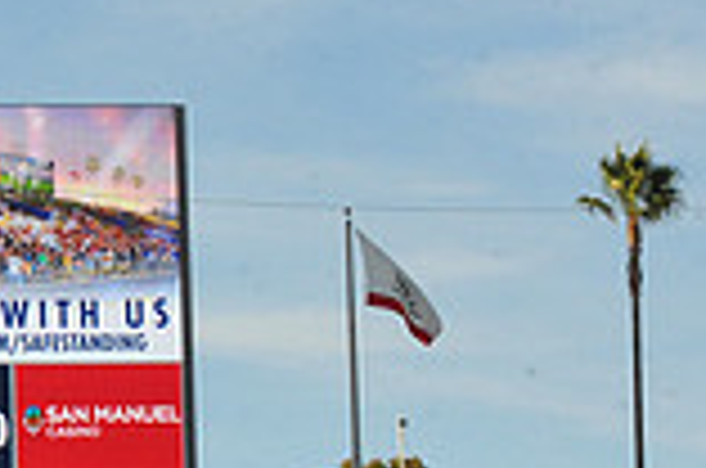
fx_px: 5793
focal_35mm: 296
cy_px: 338
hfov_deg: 6.8
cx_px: -463
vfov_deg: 4.6
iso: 1600
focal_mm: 80
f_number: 16
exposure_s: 1/1000
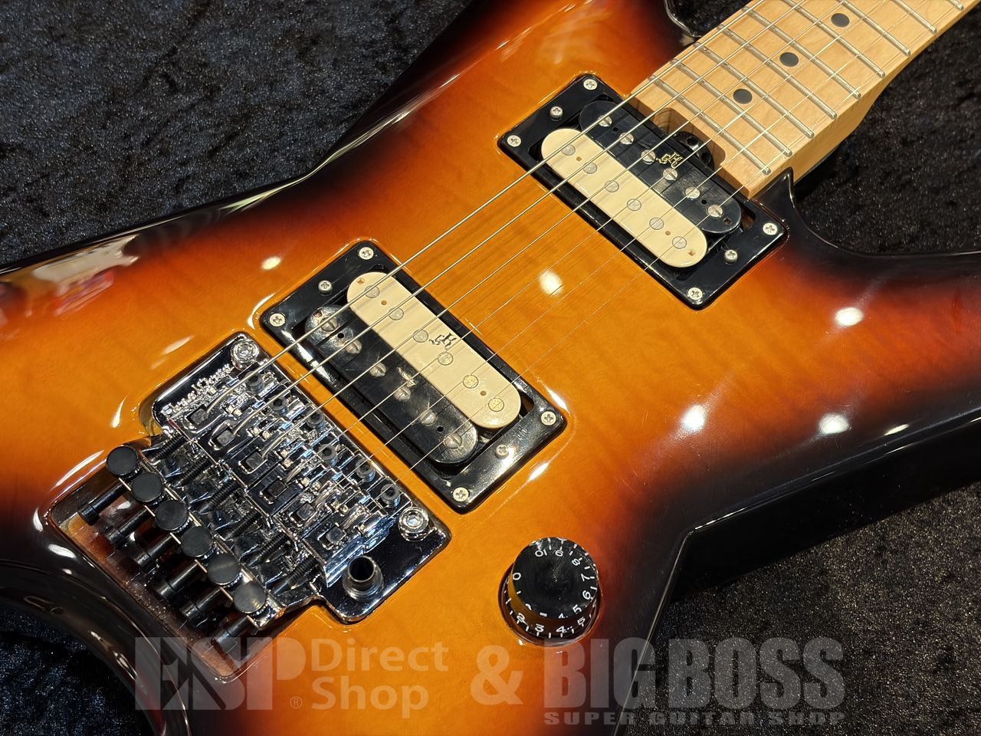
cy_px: 368
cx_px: 490
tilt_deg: -56.6
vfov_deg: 28.0
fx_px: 1474
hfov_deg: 36.8
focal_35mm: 52
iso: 100
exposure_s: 1/40
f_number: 1.6
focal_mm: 5.96
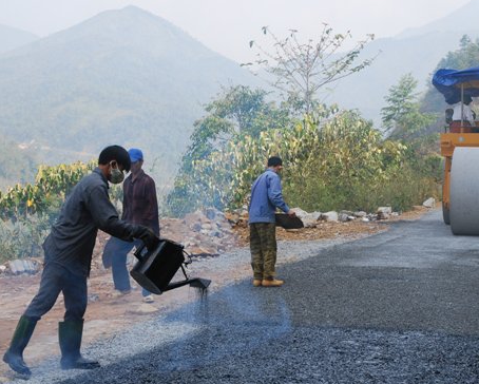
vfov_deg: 20.7
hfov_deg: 25.6
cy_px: 194
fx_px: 1050
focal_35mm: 74
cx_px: 295
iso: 400
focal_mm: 40
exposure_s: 1/320
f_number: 9
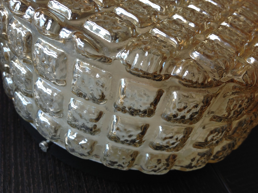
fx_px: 260
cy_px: 96
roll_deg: -17.3
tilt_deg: -40.5
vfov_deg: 40.6
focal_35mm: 35
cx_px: 129
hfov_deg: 52.7
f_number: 2.4
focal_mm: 4.28
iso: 50
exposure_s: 1/40
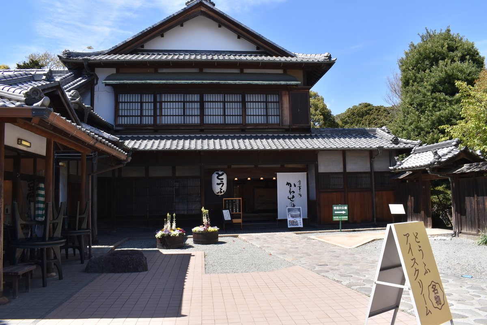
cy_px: 162
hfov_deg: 67.4
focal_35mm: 27
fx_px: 365
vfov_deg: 47.9
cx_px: 244
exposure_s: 1/320
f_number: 9
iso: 200
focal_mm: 18
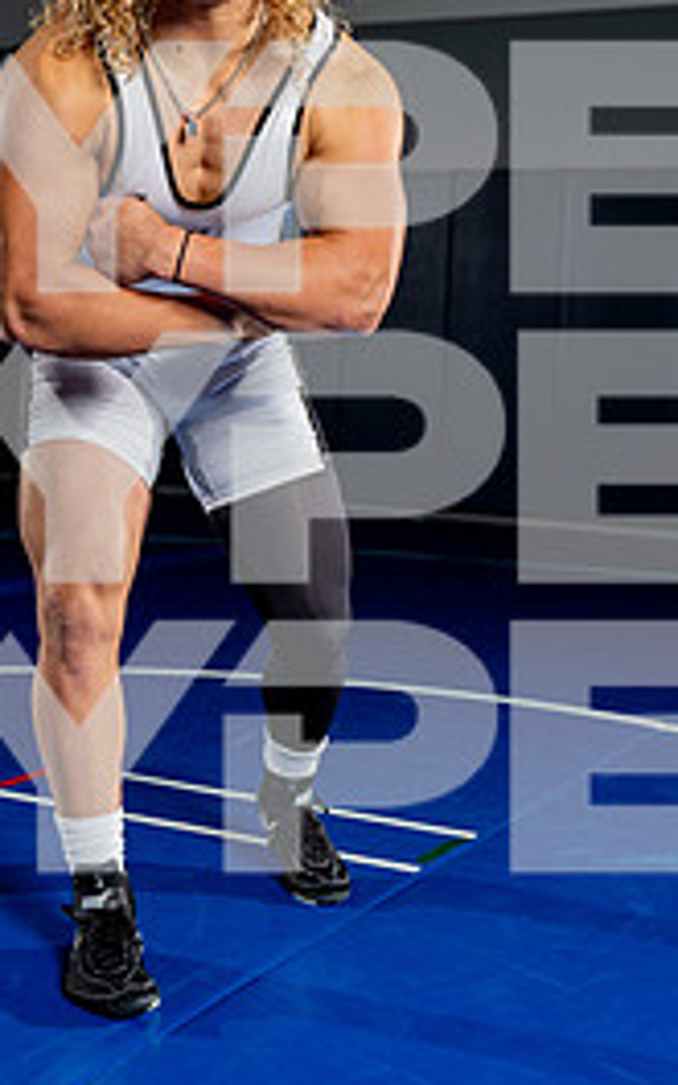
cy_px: 460
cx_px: 185
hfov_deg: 21.8
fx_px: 1744
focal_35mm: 59
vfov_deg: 34.5
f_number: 4
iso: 125
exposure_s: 1/250
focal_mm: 34
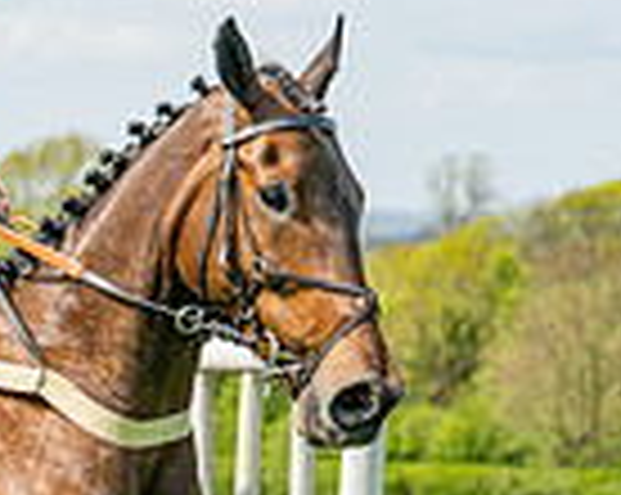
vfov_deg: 3.6
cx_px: -790
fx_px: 7874
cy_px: 628
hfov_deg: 4.4
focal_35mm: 429
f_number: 4
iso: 400
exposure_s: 1/3200
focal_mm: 71
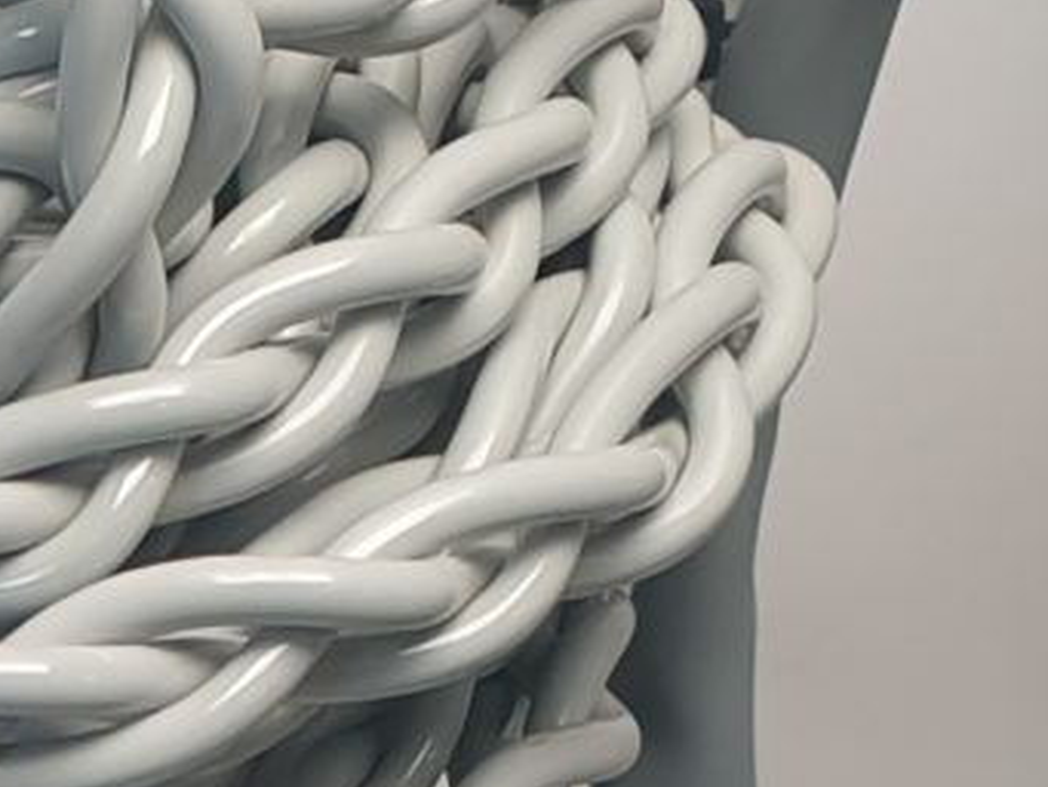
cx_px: -768
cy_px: 2324
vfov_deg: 6.9
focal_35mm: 195
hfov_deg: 9.7
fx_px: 5906
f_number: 2.4
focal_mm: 4.3
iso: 80
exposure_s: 1/50
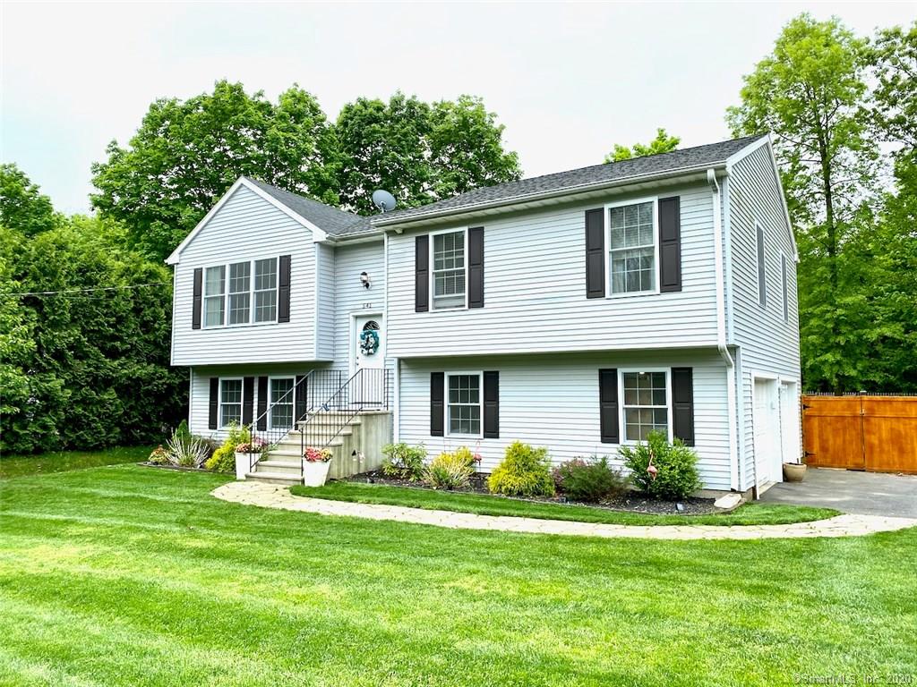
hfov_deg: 67.3
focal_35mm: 26
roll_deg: -0.4
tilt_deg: +5.2
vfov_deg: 53.1
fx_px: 689
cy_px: 344
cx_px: 458
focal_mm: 4.25
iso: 32
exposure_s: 1/711
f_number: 1.8
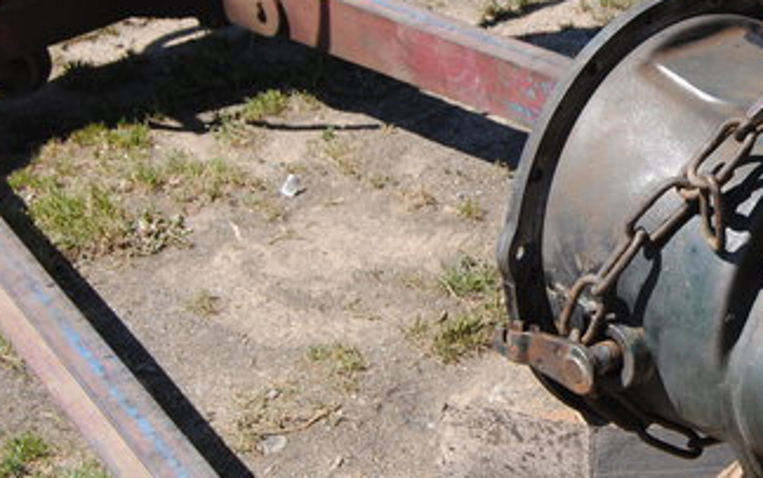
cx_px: 834
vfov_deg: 10.8
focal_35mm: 121
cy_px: 168
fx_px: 2518
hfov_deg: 16.7
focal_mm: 32
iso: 100
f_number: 8
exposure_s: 1/250
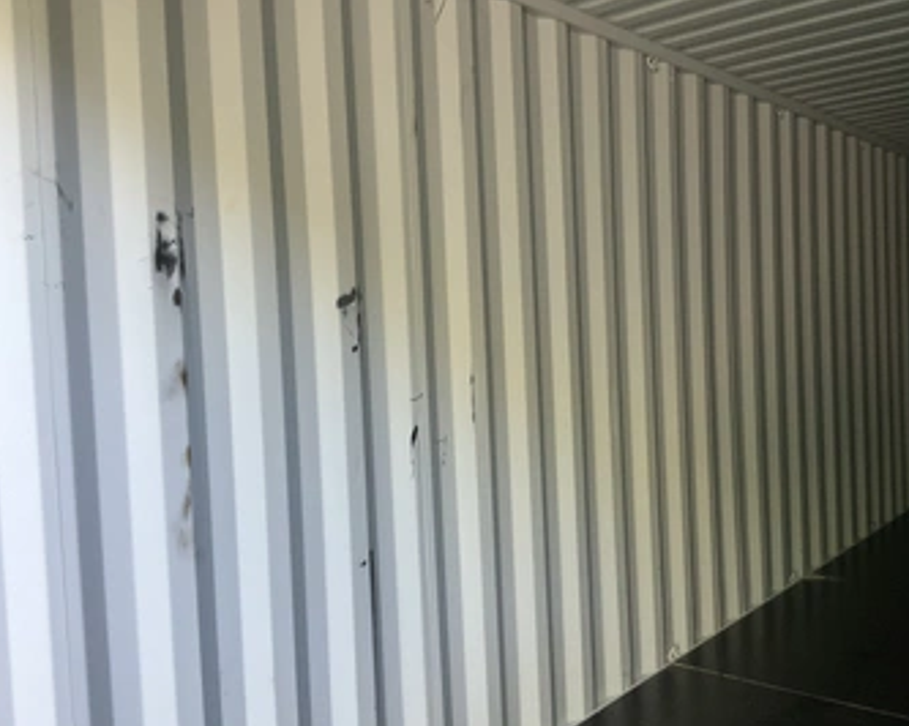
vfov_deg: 43.3
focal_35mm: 34
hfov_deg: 52.8
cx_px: 497
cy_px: 363
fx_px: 914
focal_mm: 3
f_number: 1.8
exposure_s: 1/60
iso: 200
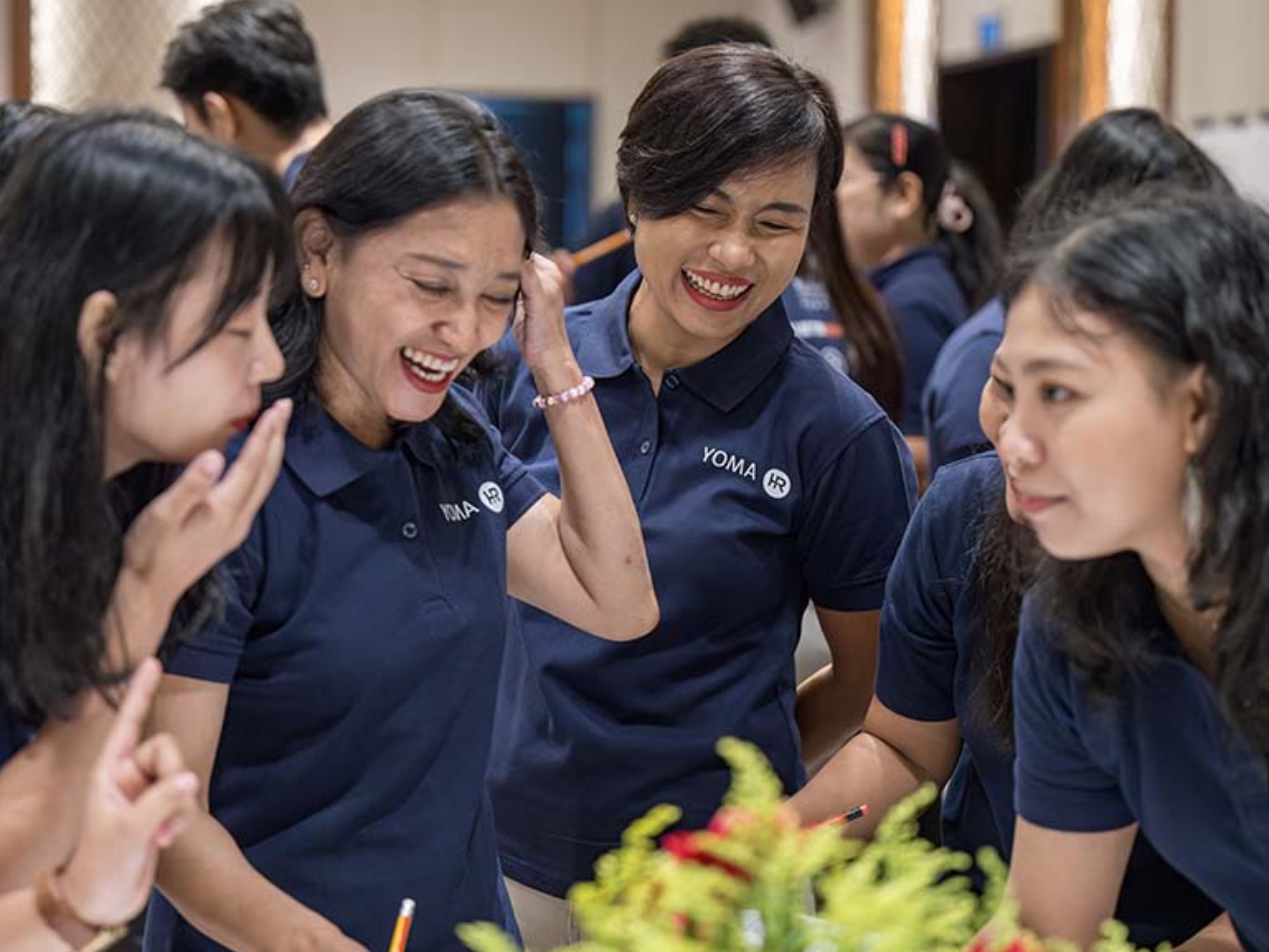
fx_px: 3080
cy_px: 460
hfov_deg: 23.3
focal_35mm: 84
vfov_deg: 17.6
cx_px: 550
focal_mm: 70
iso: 5600
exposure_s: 1/200
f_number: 2.8
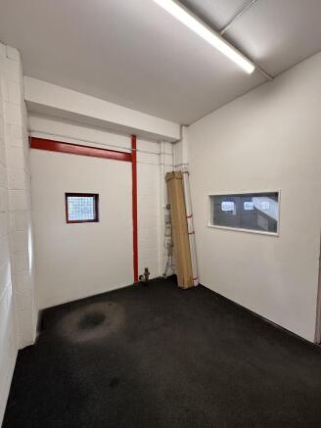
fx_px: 173
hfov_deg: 85.7
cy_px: 214
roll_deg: -0.8
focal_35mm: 14
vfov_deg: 102.0
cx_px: 160
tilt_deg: -2.7
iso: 100
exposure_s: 1/100
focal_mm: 2.22
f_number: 2.2
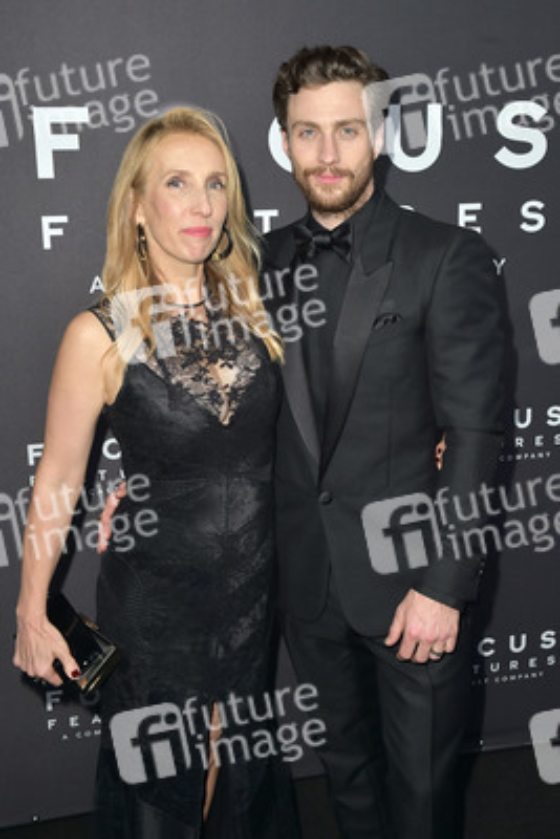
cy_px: 420
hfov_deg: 35.1
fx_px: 886
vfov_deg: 50.7
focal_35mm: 38
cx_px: 280
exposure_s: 1/320
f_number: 6.3
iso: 500
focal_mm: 38
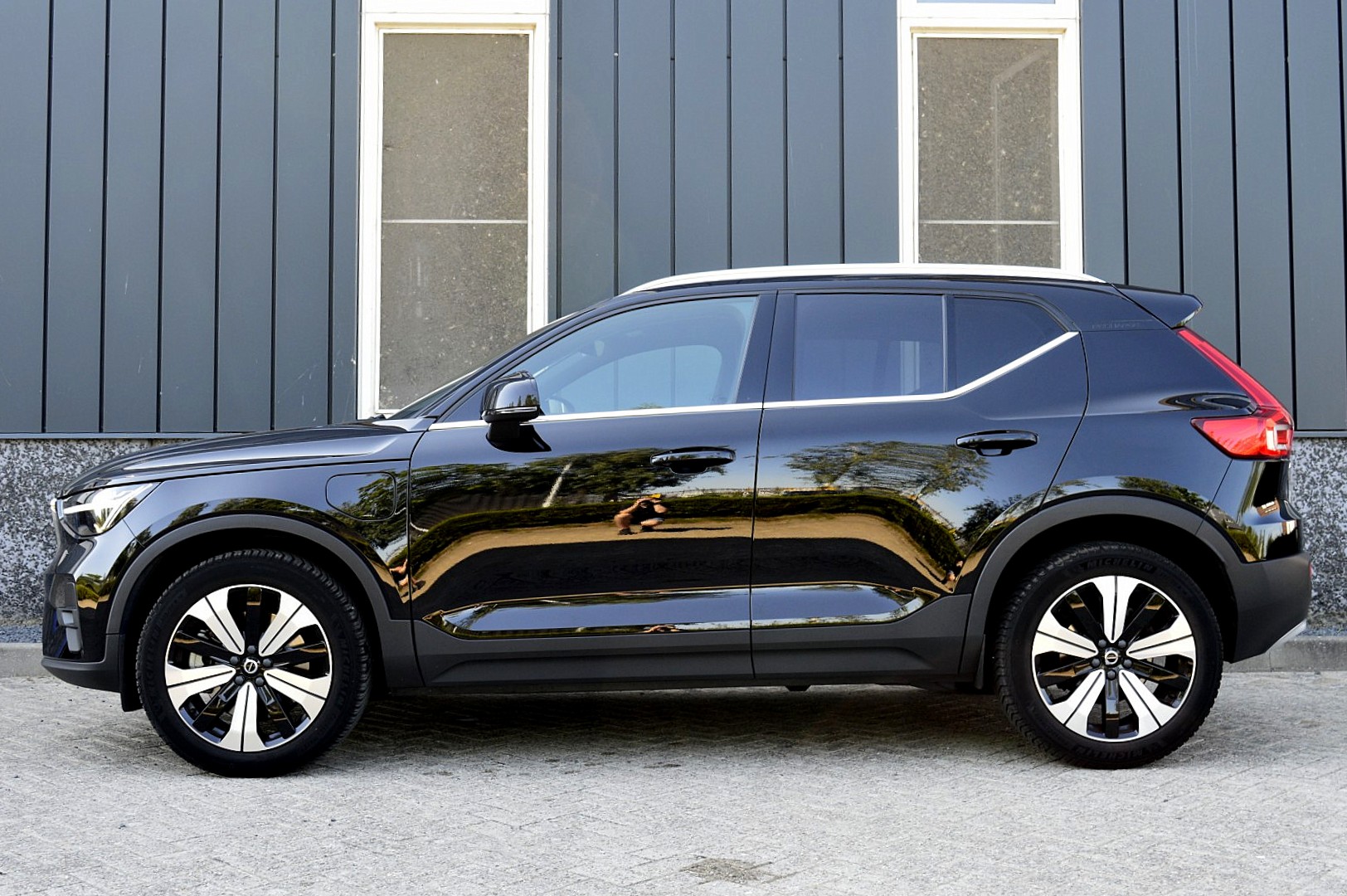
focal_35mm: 39
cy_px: 448
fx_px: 1458
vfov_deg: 34.2
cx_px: 674
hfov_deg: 49.6
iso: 400
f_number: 8
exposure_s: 1/60
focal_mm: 26
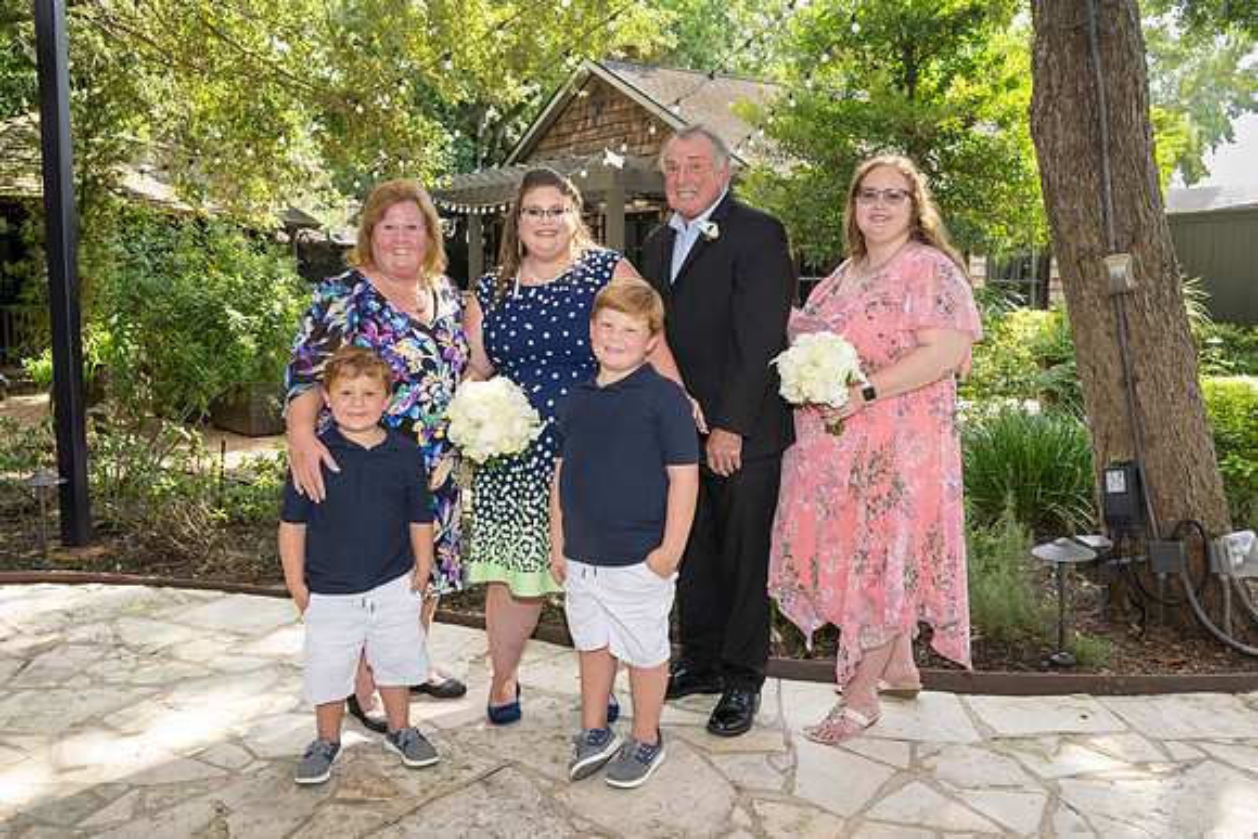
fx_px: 1047
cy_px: 420
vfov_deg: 43.7
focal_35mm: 30
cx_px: 629
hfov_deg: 62.0
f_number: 6.3
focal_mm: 29
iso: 400
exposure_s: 1/160
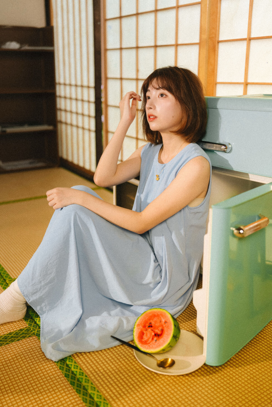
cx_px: 136
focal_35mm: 35
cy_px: 204
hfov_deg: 37.9
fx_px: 397
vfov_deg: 54.4
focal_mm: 35
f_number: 2
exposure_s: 1/1000
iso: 400
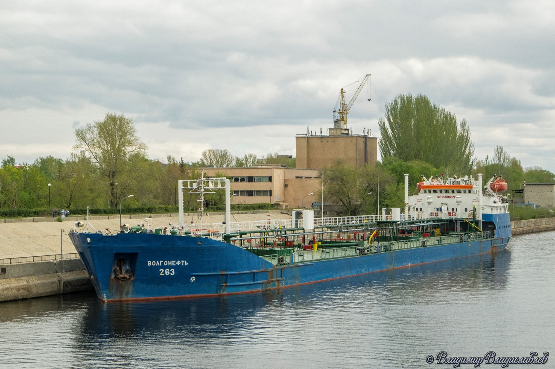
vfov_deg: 16.5
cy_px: 184
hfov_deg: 24.6
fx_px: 1271
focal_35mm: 82
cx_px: 278
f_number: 9
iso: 400
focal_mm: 55
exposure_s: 1/800
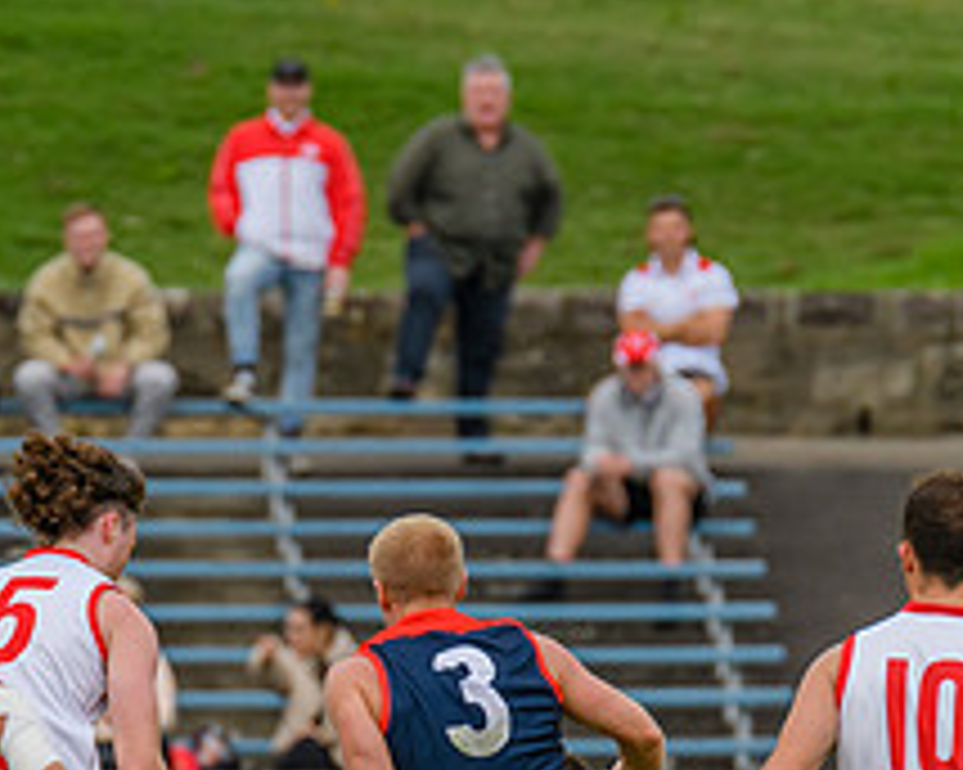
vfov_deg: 1.2
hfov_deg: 1.5
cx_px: 277
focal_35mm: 1257
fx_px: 35810
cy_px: 824
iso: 800
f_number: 7.1
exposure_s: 1/2000
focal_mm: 420
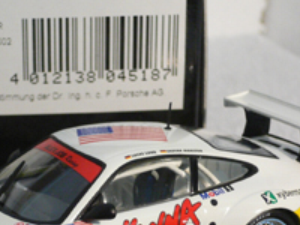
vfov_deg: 11.2
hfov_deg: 14.9
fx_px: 1144
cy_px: 212
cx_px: 74
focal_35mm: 132
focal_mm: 11
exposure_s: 1/13
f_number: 4
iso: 200
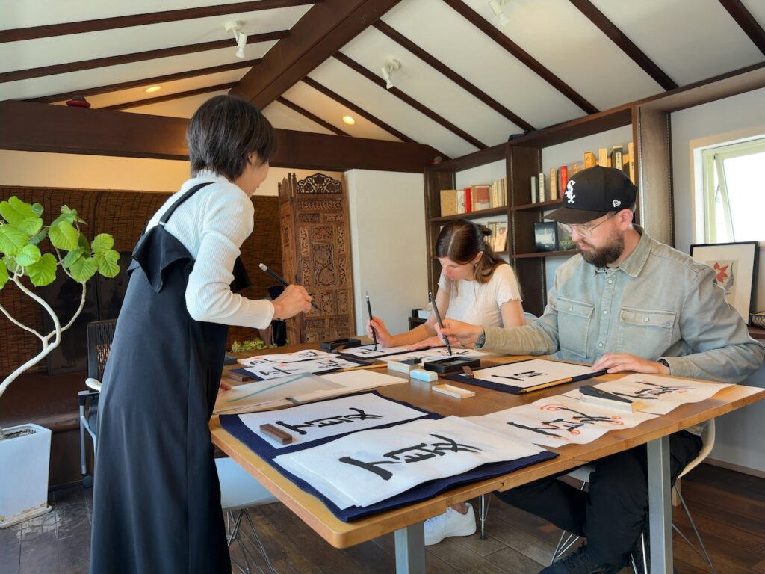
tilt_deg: -2.6
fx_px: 530
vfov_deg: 56.8
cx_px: 382
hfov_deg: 71.6
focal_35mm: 24
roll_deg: +3.4
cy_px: 287
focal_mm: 6.76
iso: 80
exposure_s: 1/100
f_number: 1.78
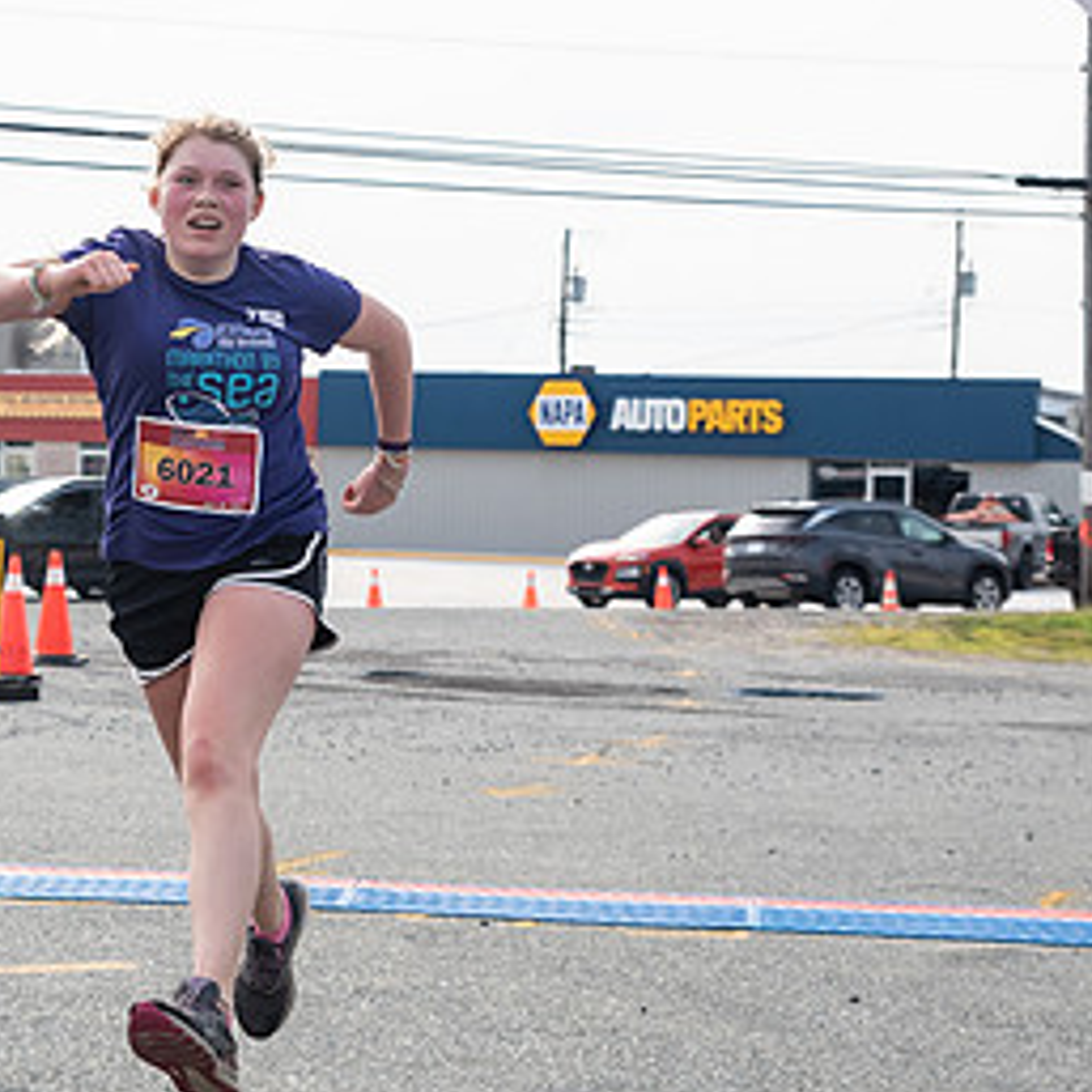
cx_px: 197
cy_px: 454
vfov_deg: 15.5
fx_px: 3997
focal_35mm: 112
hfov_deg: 15.4
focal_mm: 48
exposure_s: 1/2500
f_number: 4
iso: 800
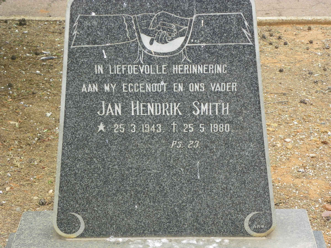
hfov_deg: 21.8
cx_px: 166
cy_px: 124
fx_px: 861
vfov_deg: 16.4
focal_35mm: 90
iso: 64
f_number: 4
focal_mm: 16
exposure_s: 1/60
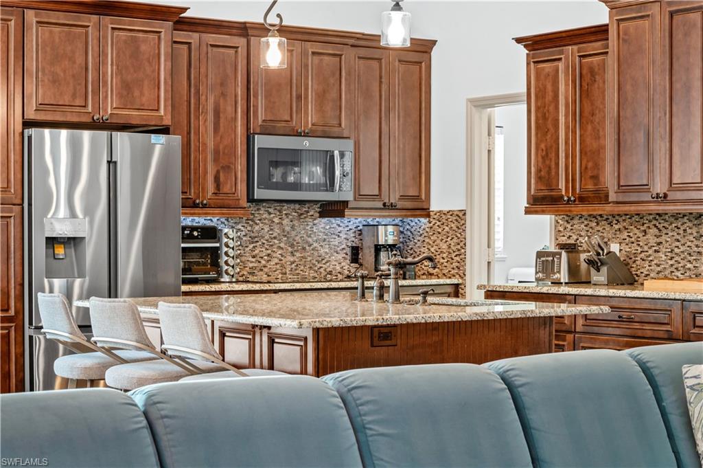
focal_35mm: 70
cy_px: 234
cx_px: 352
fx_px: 1366
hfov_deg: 28.9
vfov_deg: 19.4
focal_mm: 70
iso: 320
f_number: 10
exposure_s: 1.6
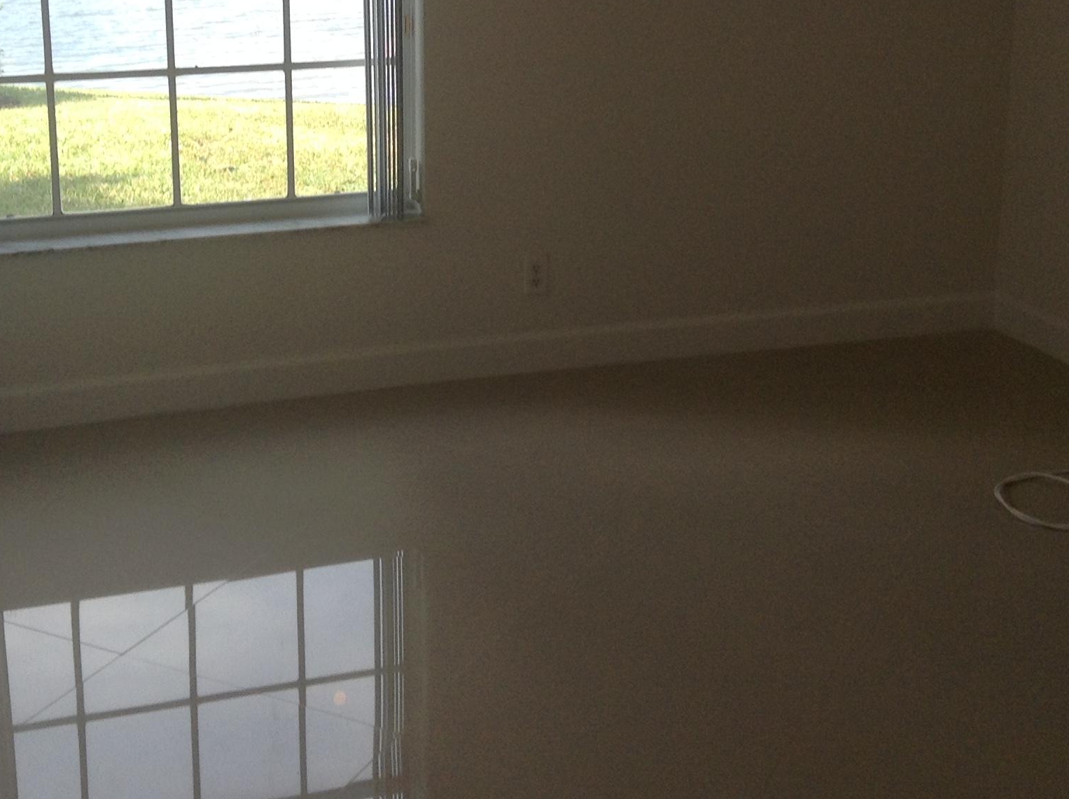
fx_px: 1727
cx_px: 441
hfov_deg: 34.3
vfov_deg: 25.6
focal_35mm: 56
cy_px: 166
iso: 32
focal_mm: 3.3
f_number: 2.4
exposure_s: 1/120
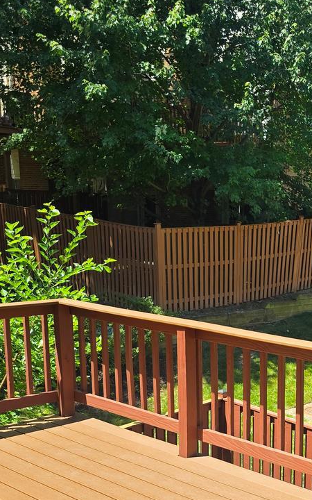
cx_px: 331
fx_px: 707
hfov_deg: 23.5
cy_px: 392
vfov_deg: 37.6
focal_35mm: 52
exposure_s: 1/232
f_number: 1.7
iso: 12
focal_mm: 6.3
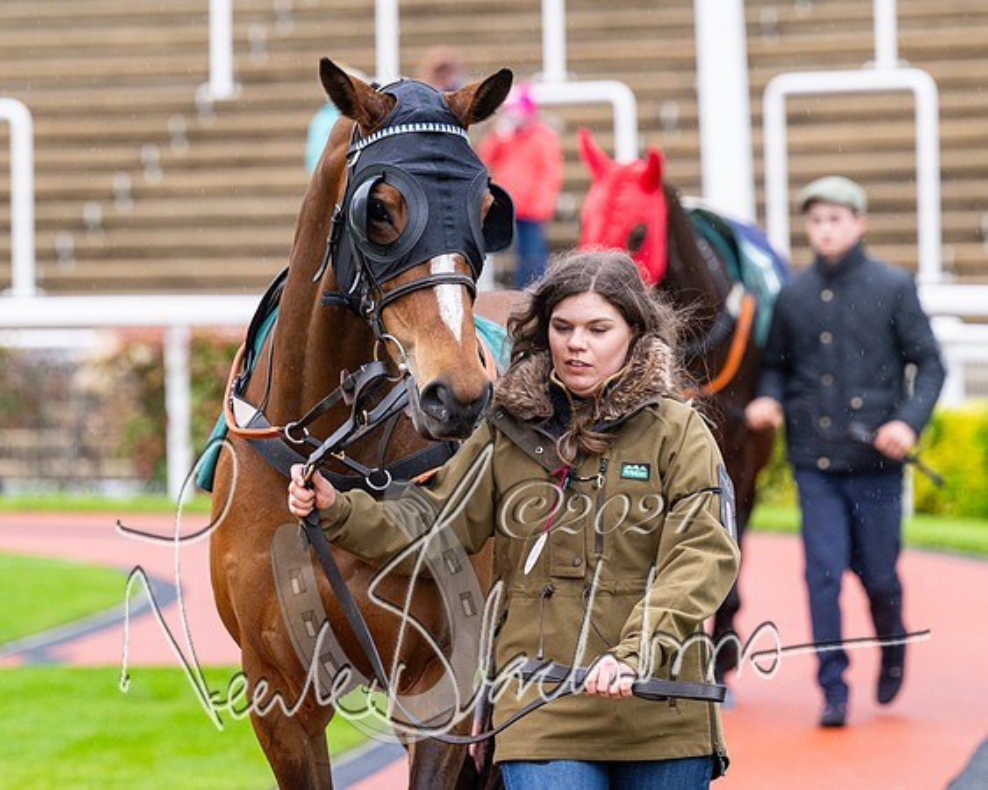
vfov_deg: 5.7
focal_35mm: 270
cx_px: 519
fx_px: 7905
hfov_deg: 7.2
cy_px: 353
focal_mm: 200
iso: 1000
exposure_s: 1/500
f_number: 5
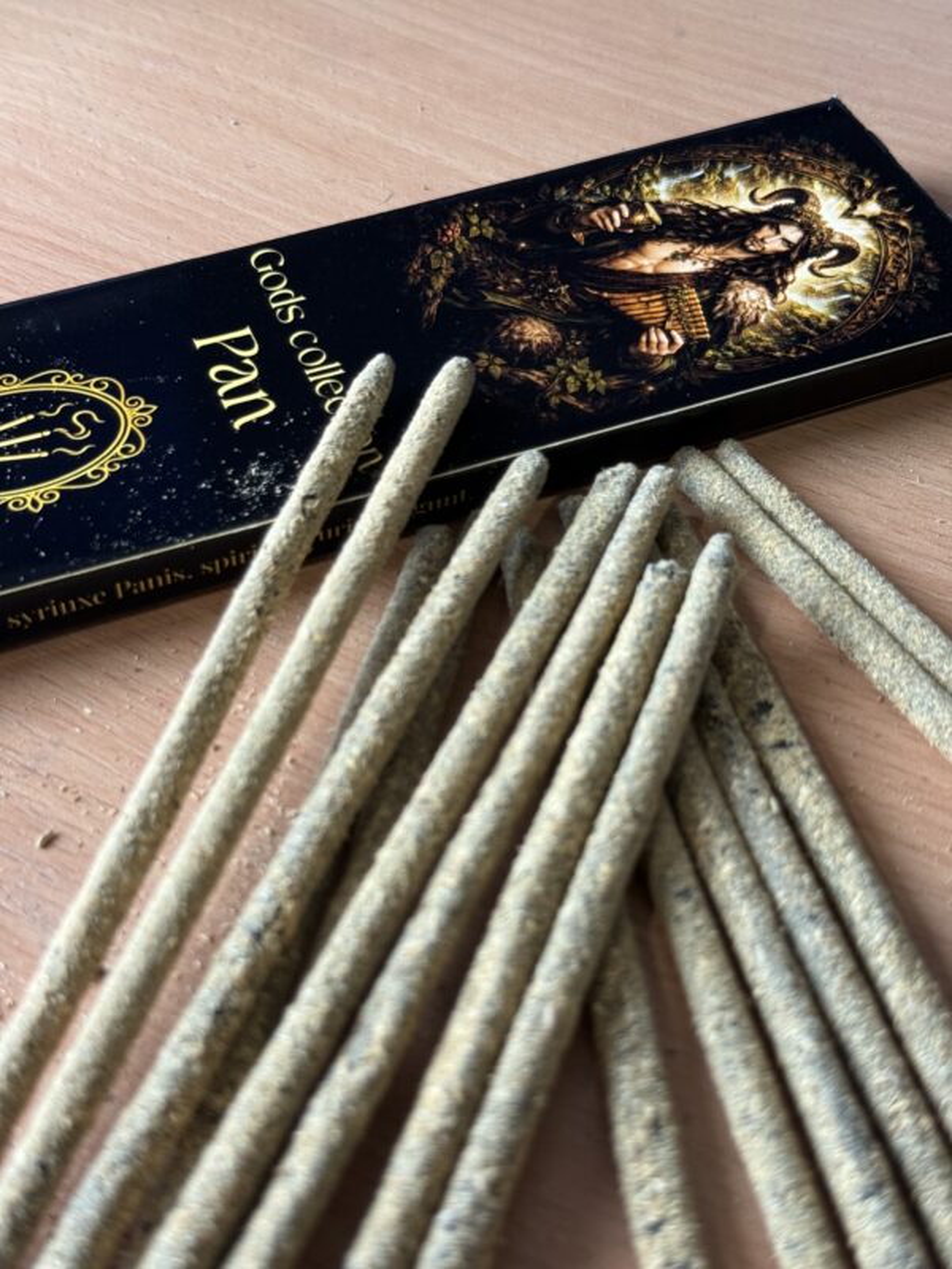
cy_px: 634
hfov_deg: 30.3
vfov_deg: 39.7
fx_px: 1760
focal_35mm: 48
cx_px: 476
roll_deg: +1.3
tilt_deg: -44.3
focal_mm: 6.76
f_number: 1.78
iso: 100
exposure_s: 1/50
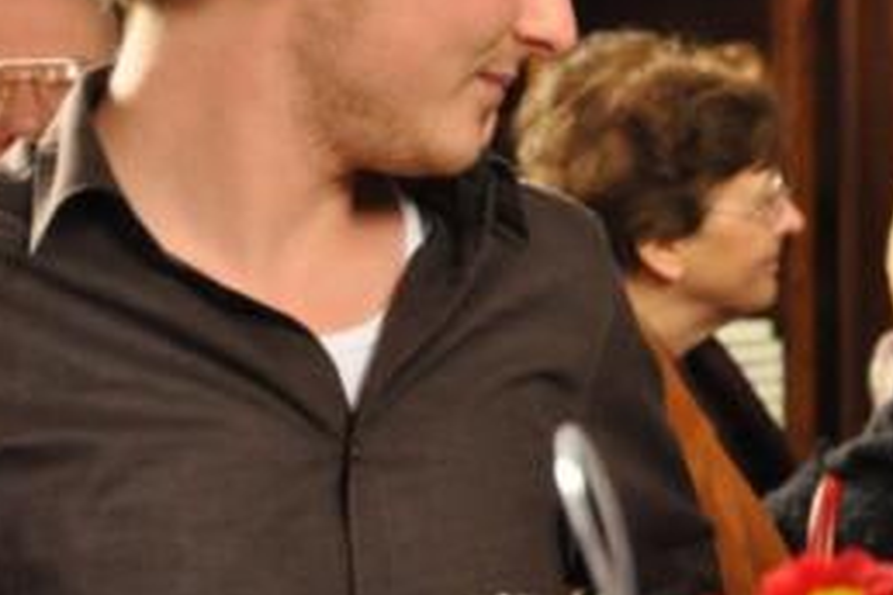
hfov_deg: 11.4
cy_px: 149
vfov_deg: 7.6
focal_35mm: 180
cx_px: 786
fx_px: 4465
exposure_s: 1/60
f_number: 5.6
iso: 2500
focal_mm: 62
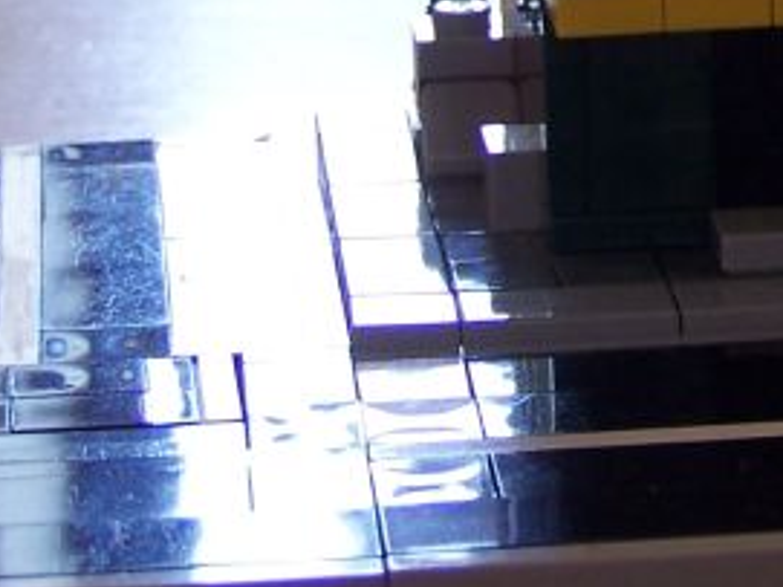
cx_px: 948
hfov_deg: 8.8
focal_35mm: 223
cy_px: -214
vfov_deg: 6.6
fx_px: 5042
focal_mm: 9.8
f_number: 3.1
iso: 80
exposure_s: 1/15
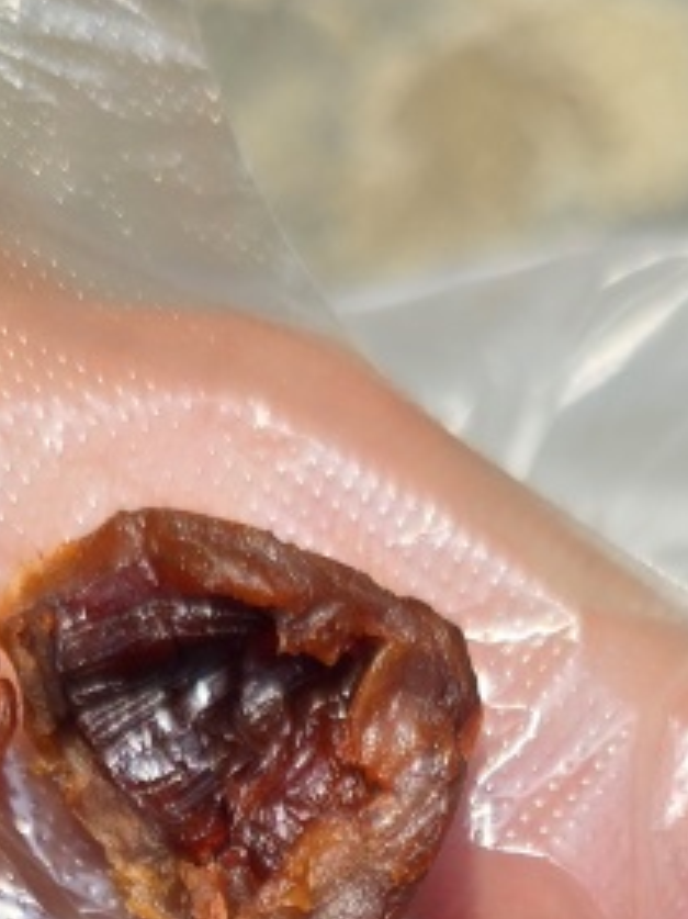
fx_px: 2334
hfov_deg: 16.8
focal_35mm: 88
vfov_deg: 19.2
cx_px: 392
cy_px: 1425
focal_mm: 6.3
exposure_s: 1/1111
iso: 12
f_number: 1.7
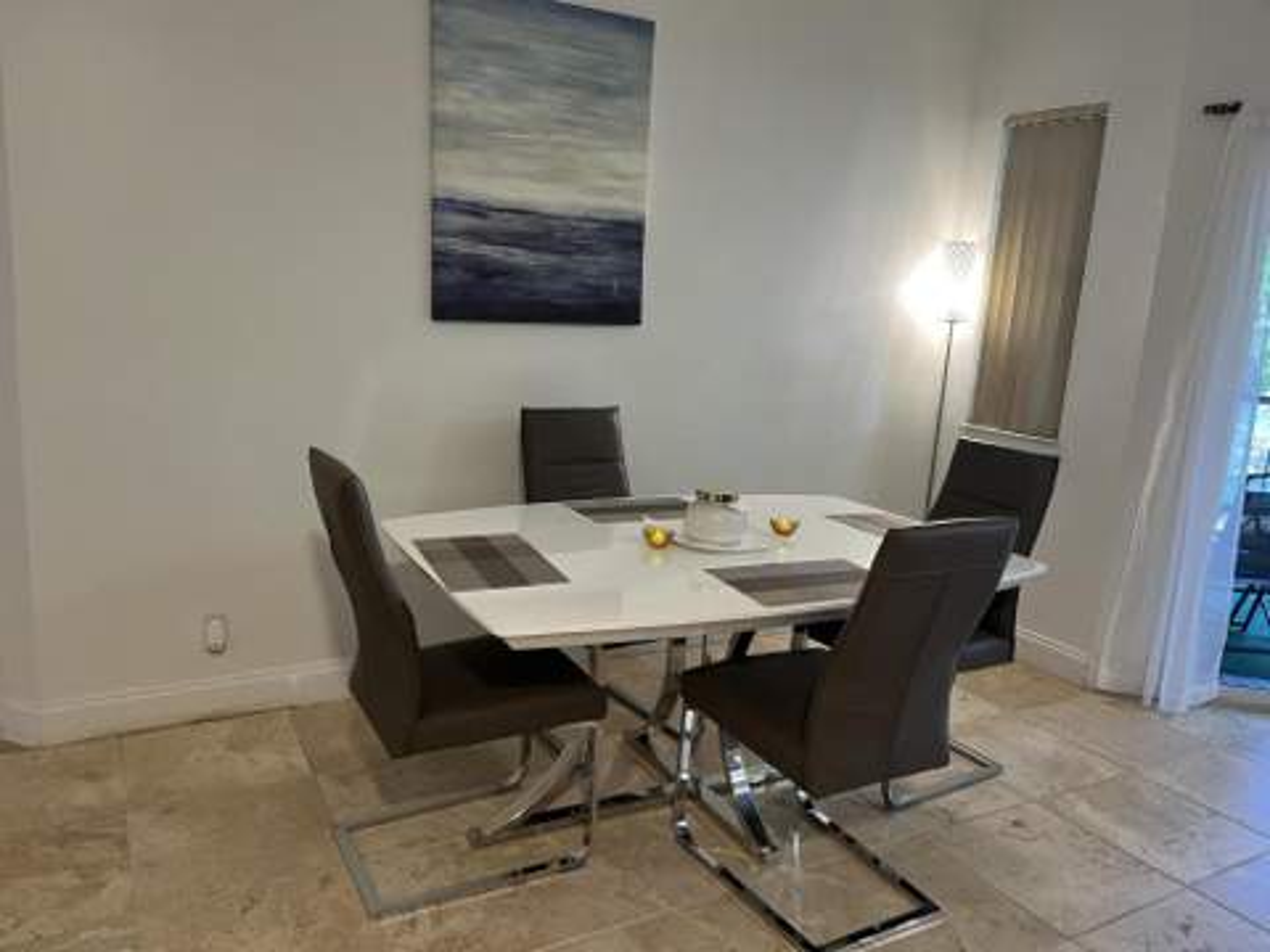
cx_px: 635
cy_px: 476
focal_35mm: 26
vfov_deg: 53.1
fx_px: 954
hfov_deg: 67.3
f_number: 1.6
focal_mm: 5.1
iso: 320
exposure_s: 1/60
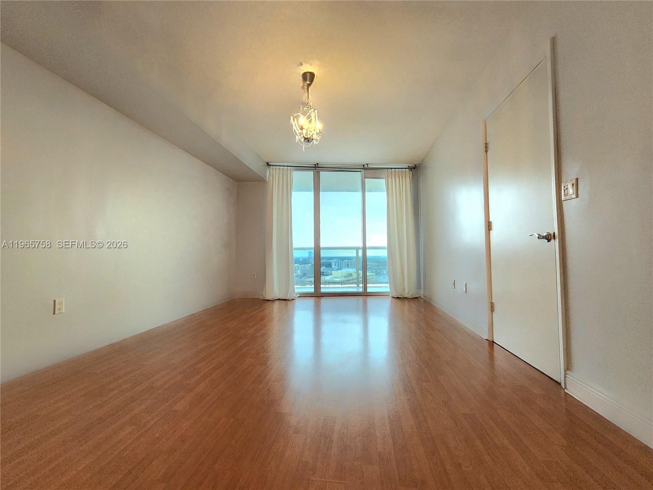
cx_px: 326
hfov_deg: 106.2
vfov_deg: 89.9
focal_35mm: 13
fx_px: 245
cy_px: 245
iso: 320
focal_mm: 2.2
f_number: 2.2
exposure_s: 1/60.2
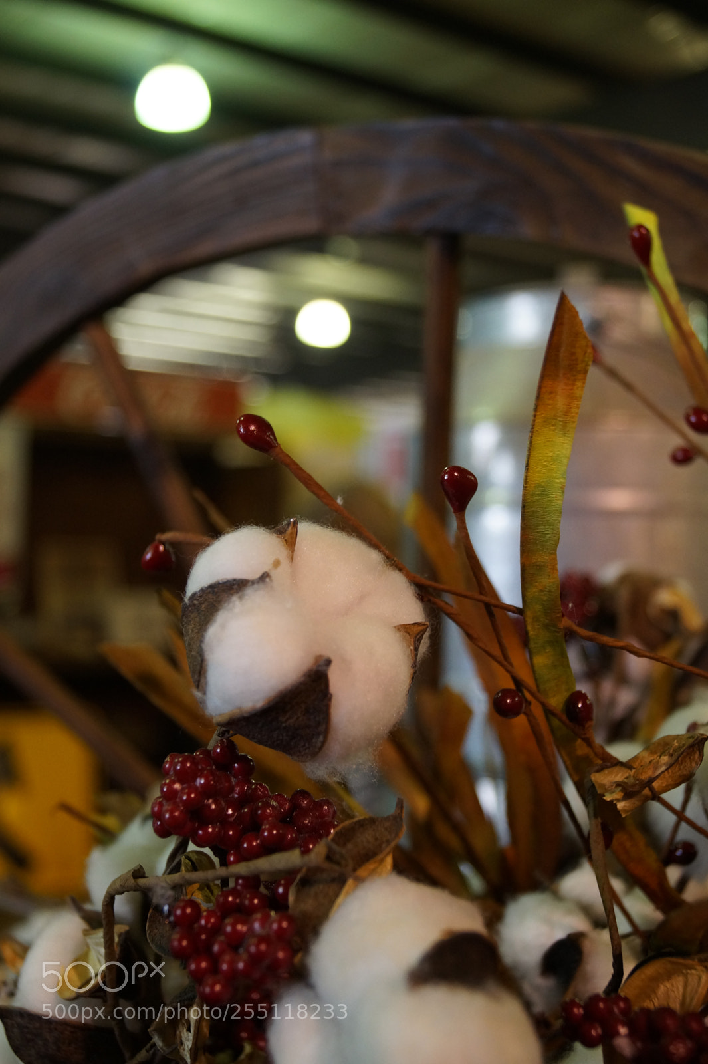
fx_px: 1329
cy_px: 532
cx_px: 354
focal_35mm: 45
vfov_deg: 43.6
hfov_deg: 29.8
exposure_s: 1/40
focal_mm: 30
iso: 800
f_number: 4.5
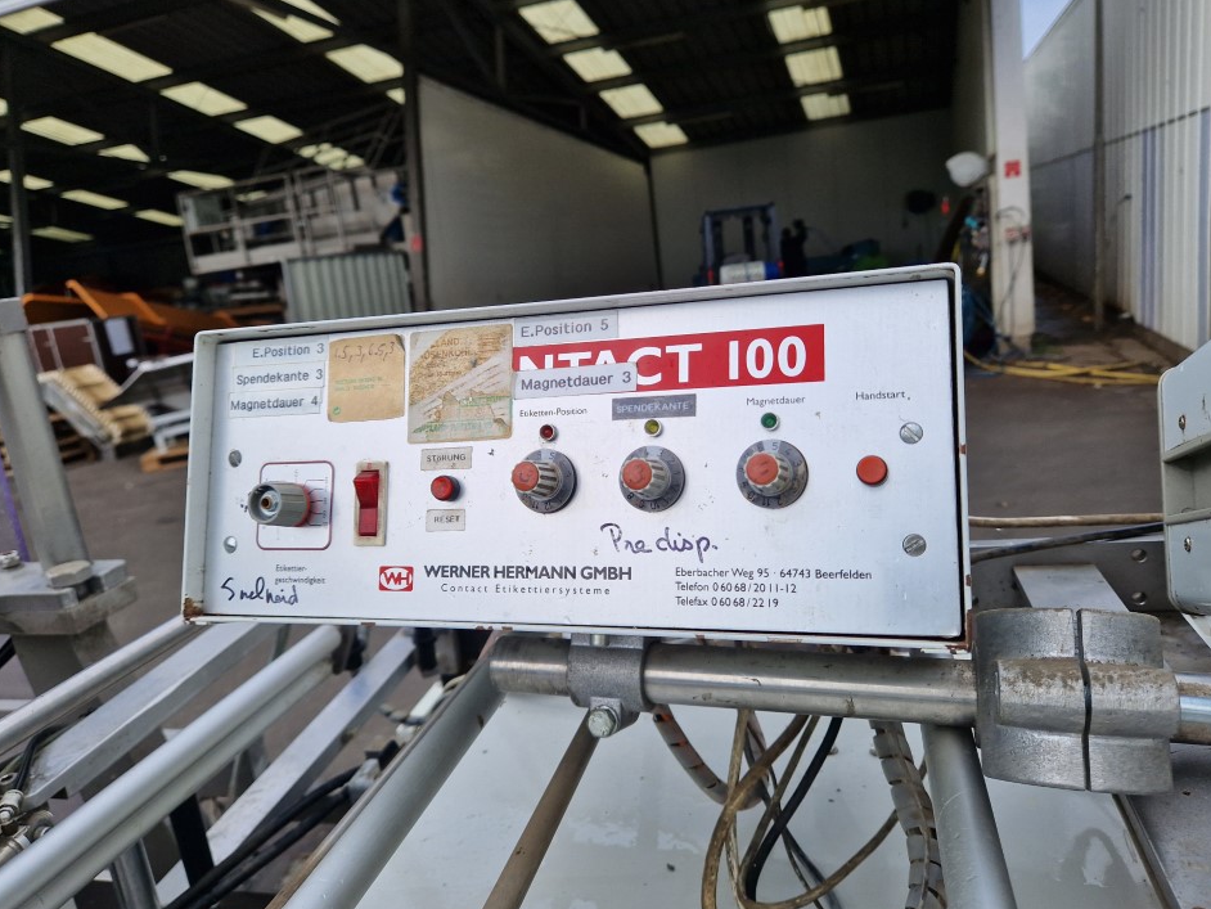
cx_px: 631
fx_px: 875
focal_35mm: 25
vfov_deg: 54.9
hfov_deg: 69.3
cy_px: 468
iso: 50
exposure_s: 1/1836
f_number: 1.8
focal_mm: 5.4
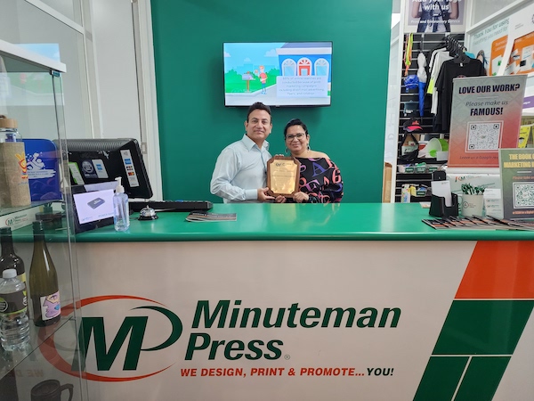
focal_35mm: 23
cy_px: 200
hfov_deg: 73.9
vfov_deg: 58.9
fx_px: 355
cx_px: 267
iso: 640
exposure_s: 1/100
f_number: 1.8
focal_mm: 6.4
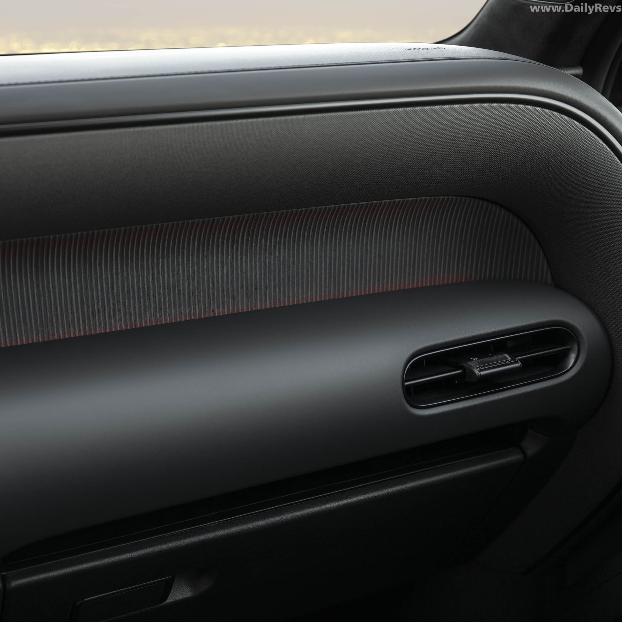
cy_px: 312
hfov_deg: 30.7
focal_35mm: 55
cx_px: 185
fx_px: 1118
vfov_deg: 31.1
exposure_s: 1/30
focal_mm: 43
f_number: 4
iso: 200
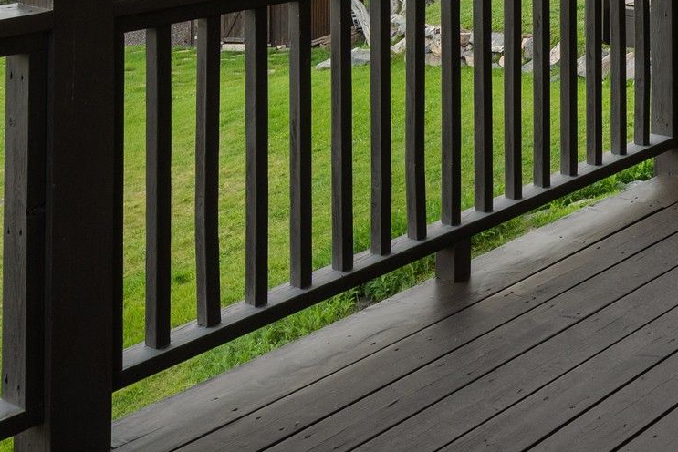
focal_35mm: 71
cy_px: -279
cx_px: 614
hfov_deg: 27.5
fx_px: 1334
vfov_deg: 16.9
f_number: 7.1
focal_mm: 19.5
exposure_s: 1/1.67
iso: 400
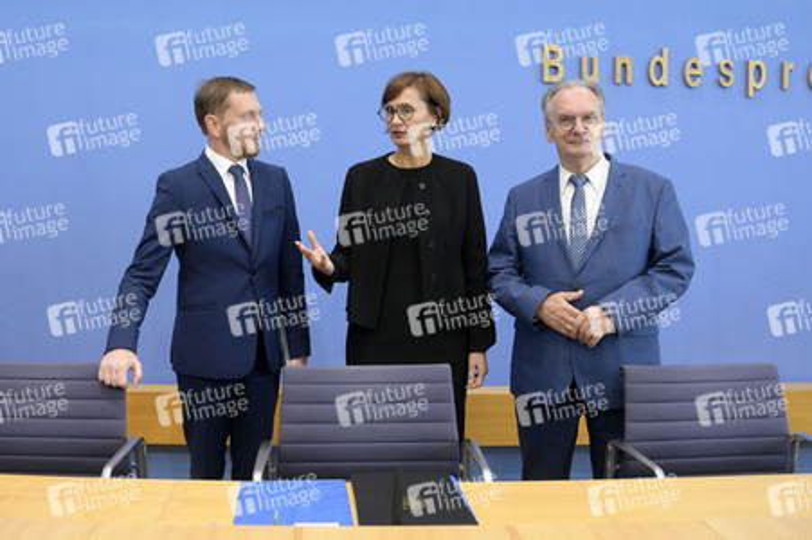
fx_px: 631
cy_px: 270
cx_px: 406
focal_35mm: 28
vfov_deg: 46.3
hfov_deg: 65.5
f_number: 5.6
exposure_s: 1/500
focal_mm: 28
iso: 5000
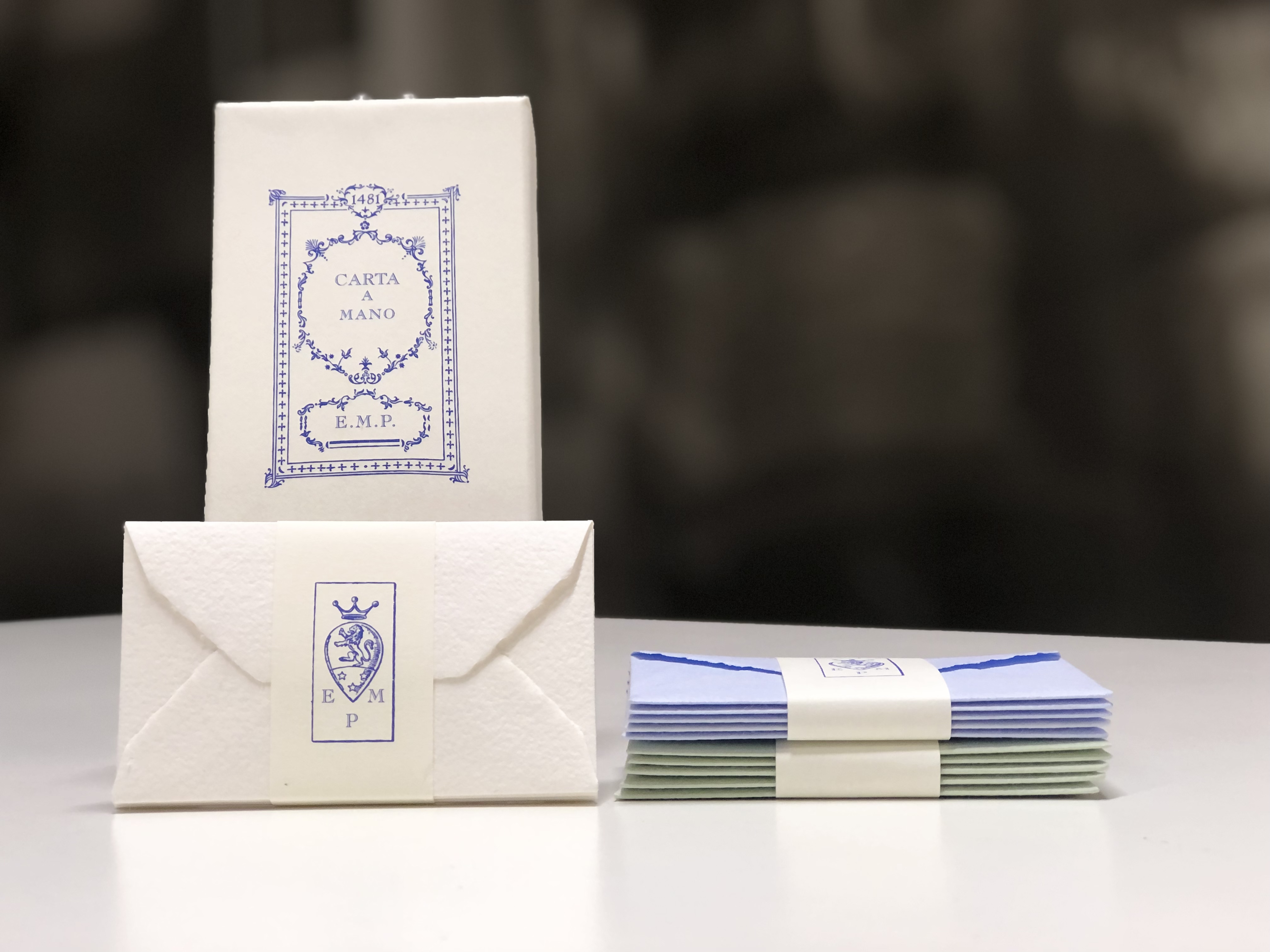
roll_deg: +1.2
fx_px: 2091
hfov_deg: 33.8
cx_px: 635
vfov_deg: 25.7
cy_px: 476
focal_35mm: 57
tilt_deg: -1.4
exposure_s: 1/33
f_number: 2.8
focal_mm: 6.6
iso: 100
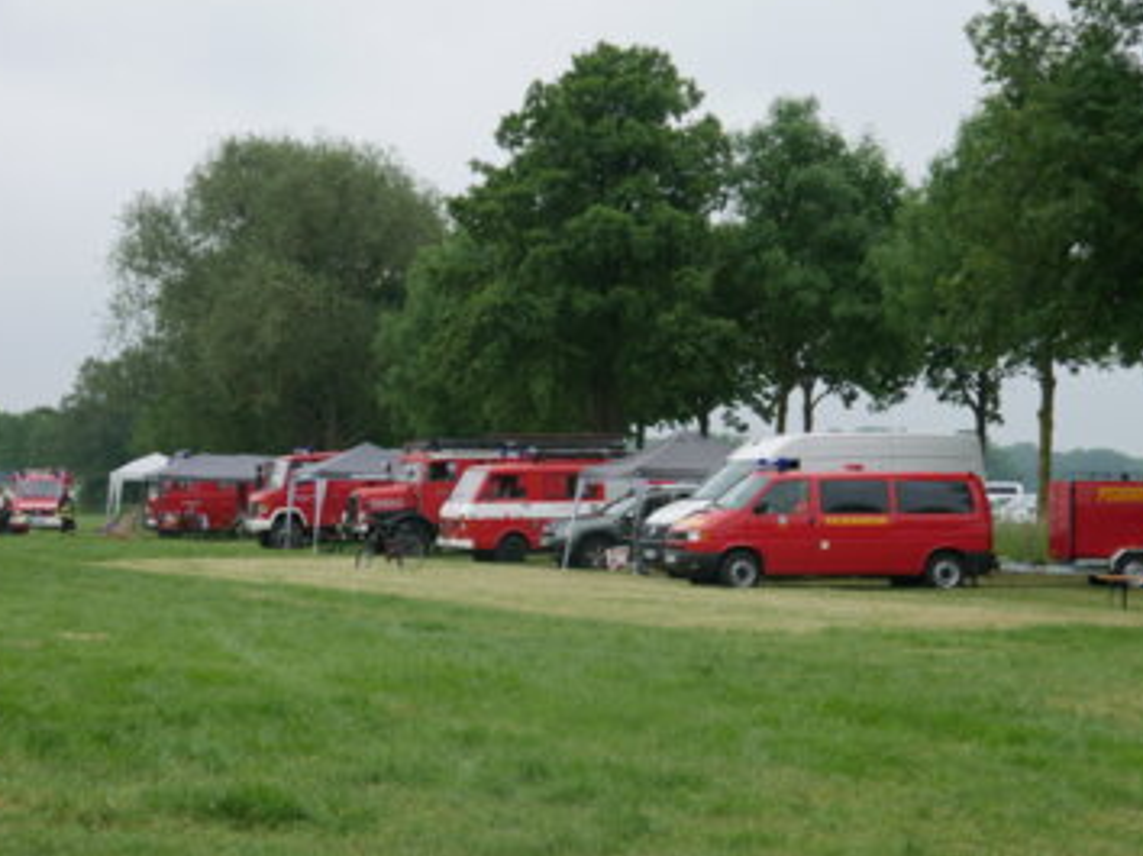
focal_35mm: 95
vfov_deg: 15.5
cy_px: 413
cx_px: 546
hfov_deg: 20.7
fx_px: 3135
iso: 200
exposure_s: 1/400
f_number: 5.6
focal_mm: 42
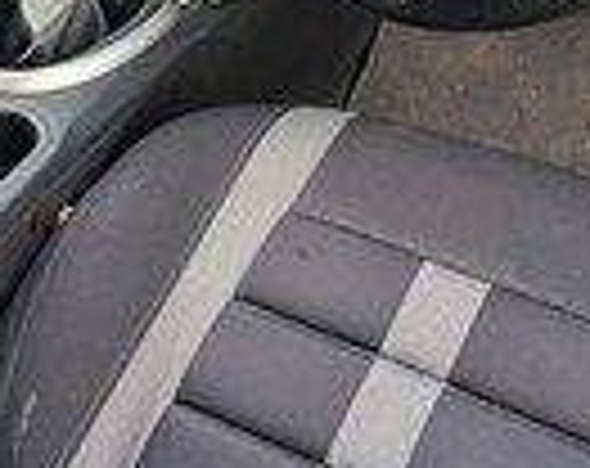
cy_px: -81
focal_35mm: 68
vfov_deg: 21.0
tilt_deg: -35.4
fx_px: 1184
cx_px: 324
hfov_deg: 28.0
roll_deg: +4.6
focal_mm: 5.7
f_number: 1.5
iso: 125
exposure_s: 1/121
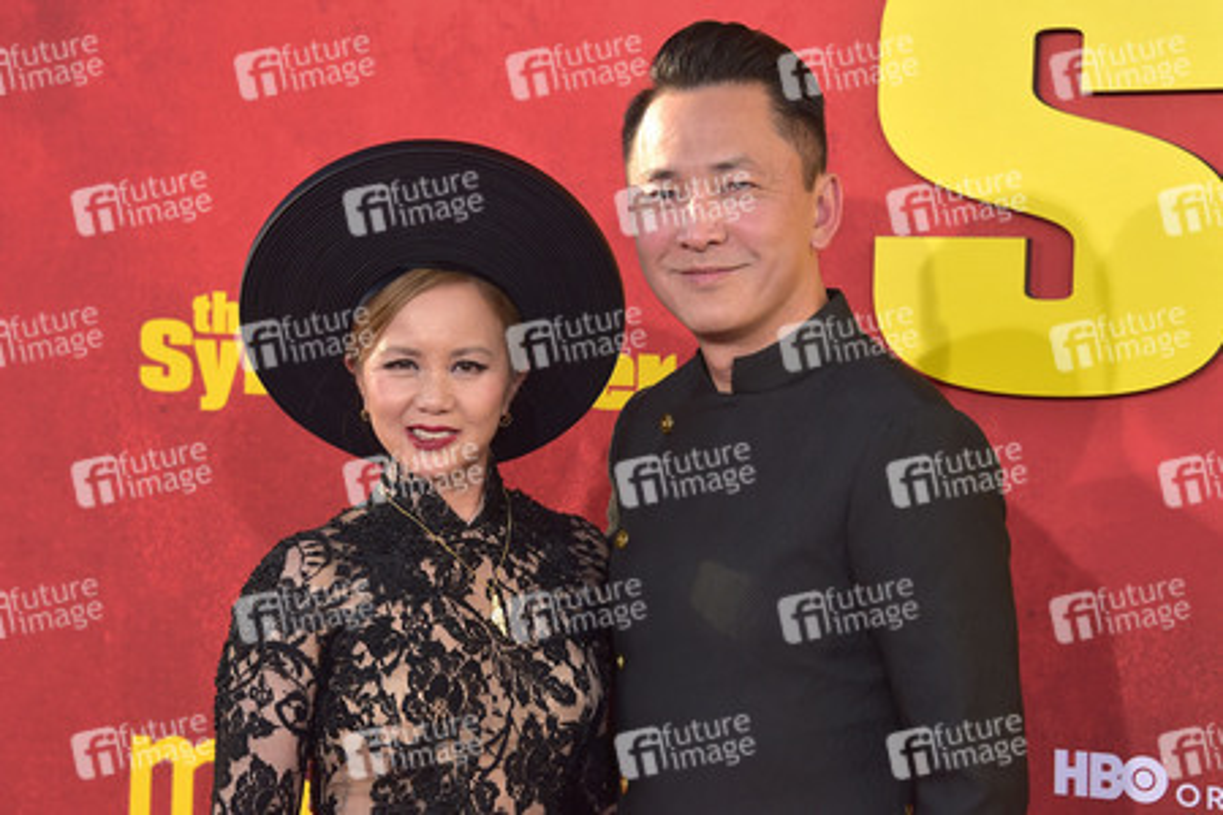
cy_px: 408
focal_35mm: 85
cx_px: 612
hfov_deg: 23.9
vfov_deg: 16.1
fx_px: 2887
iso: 800
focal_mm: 85
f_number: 6.3
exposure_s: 1/1600
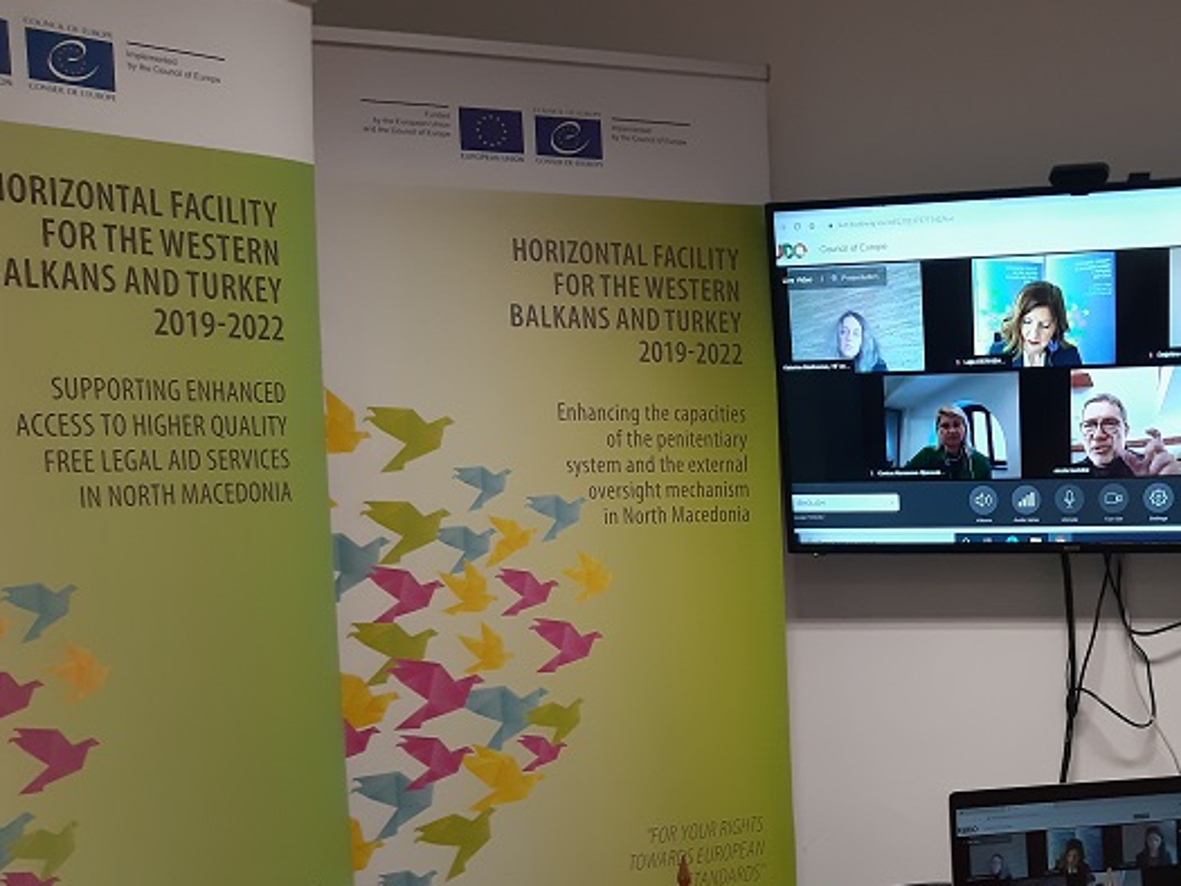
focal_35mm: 45
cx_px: 930
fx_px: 1536
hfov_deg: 40.5
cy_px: 672
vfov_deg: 31.6
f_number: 1.7
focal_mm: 3.93
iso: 125
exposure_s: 1/50
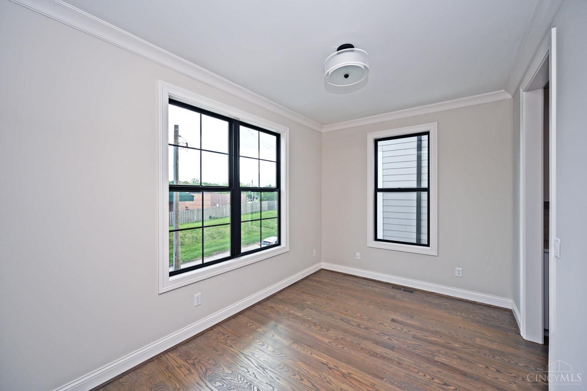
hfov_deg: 104.3
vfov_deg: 81.2
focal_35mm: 14
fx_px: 228
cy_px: 196
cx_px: 294
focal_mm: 14
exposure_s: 1/125
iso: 100
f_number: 6.3
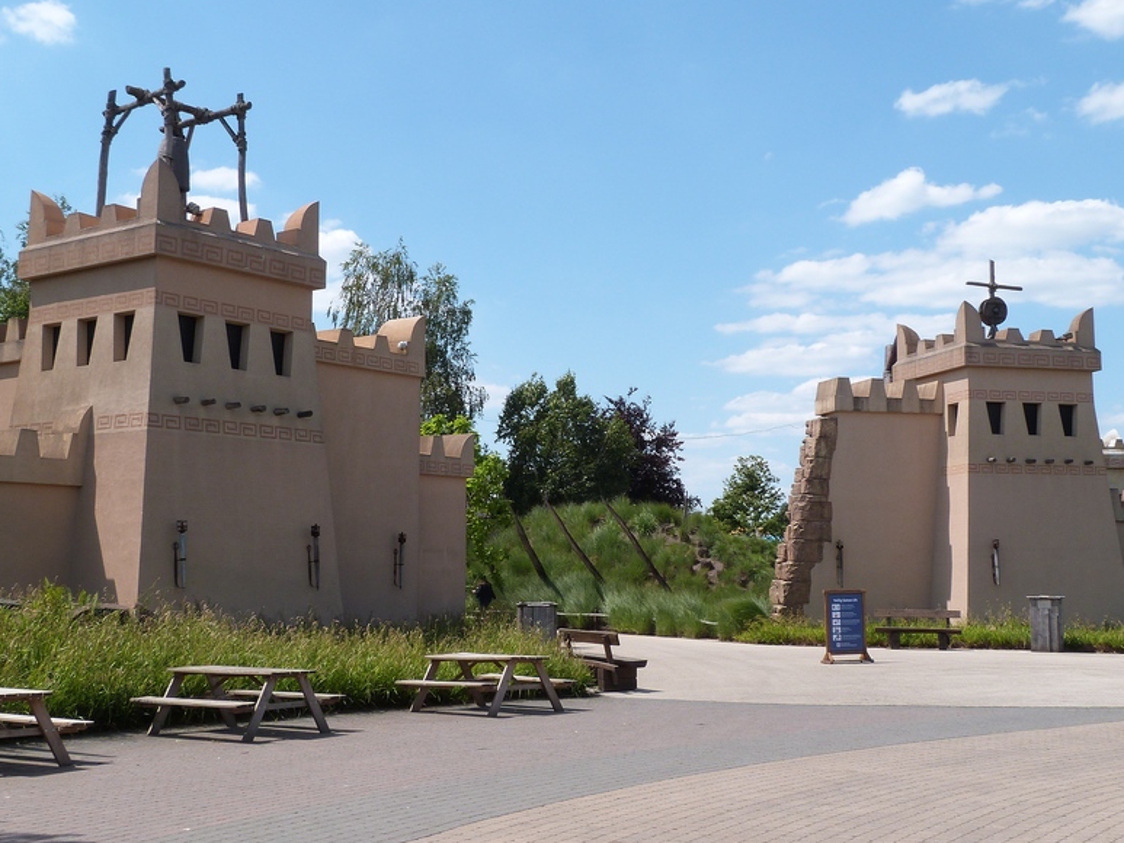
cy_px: 395
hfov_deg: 42.9
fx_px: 1429
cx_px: 554
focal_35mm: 44
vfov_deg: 32.9
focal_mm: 6.1
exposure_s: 1/400
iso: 100
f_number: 5.6
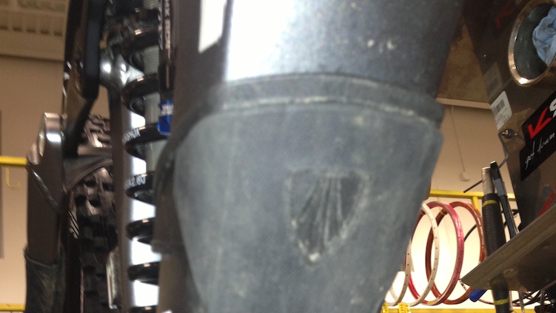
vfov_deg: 22.5
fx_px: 723
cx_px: 280
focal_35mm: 49
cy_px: 377
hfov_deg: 42.1
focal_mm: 4.13
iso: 100
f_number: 2.4
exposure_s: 1/20
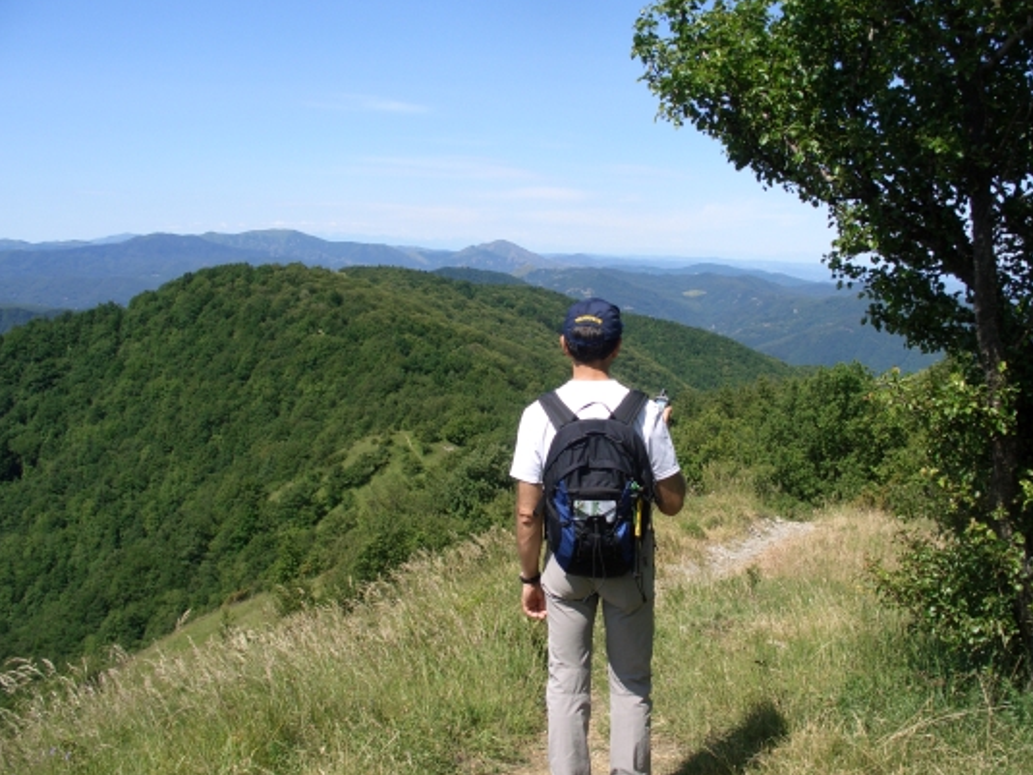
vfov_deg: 38.6
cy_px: 402
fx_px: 1104
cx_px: 560
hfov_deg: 50.1
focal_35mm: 37
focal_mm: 7.1
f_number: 4.5
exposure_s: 1/640
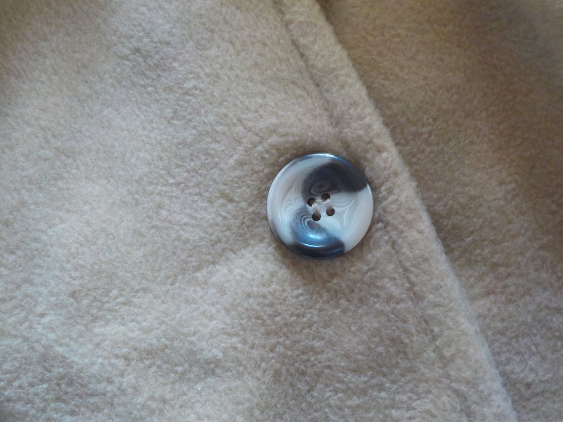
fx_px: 488
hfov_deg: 60.0
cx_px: 282
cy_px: 211
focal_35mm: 30
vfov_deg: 46.8
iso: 400
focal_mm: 4.1
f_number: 3.3
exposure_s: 1/13
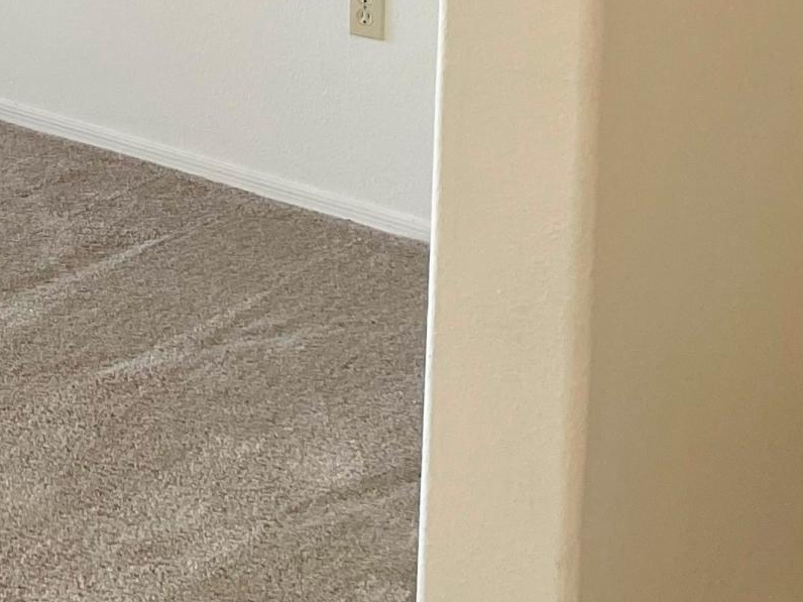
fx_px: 2273
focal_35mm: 98
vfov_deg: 14.1
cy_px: -314
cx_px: -301
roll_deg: +0.2
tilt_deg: -6.1
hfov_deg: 18.4
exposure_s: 1/120
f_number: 1.6
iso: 64
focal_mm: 4.2
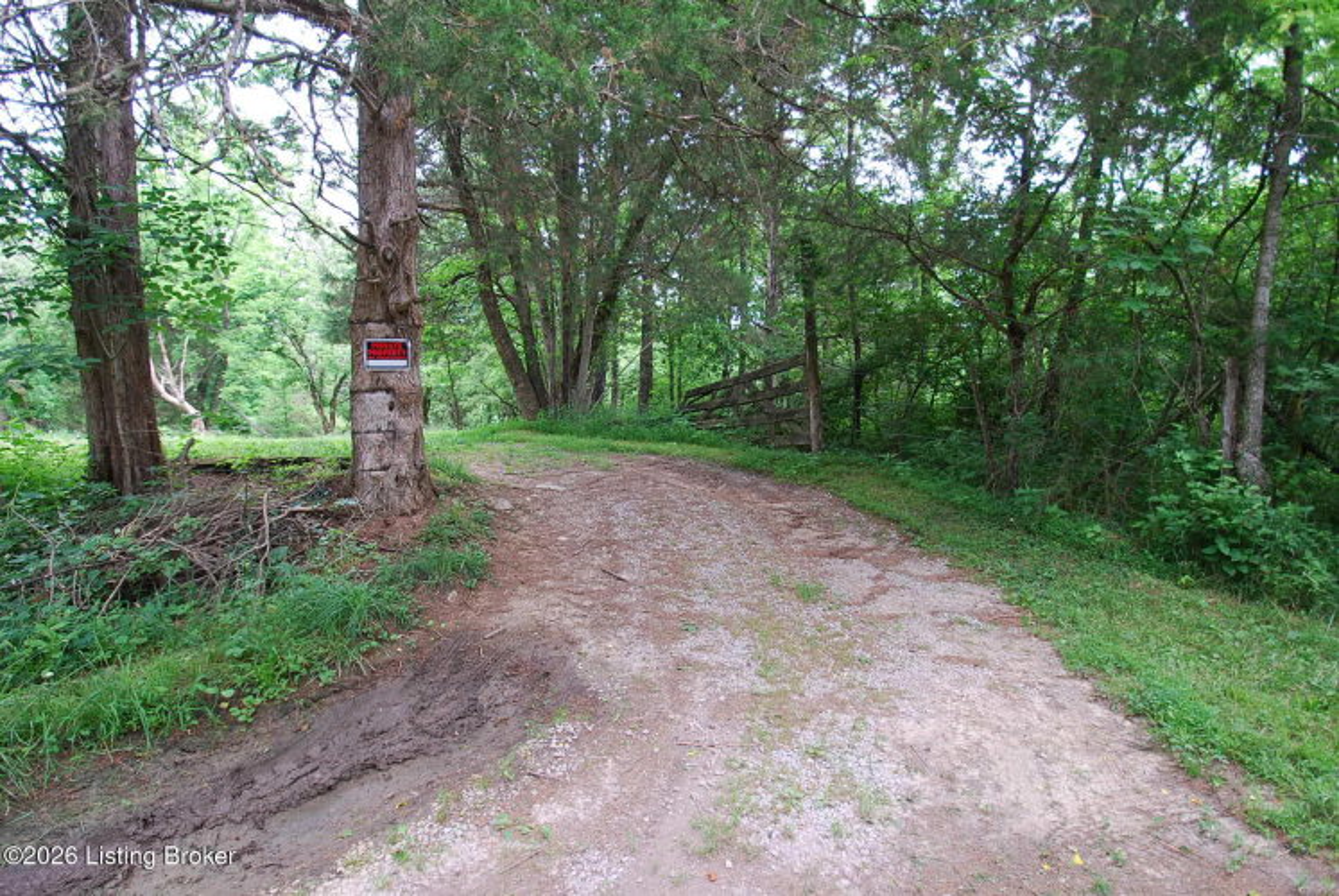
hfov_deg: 92.4
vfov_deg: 69.8
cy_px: 448
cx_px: 670
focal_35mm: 17
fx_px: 642
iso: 200
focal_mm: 11.5
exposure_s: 1/60
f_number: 4
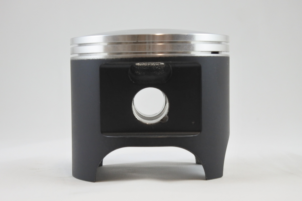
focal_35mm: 64
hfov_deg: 31.4
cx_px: 151
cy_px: 100
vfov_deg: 21.2
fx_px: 537
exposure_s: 1/125
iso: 720
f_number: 5
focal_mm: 24
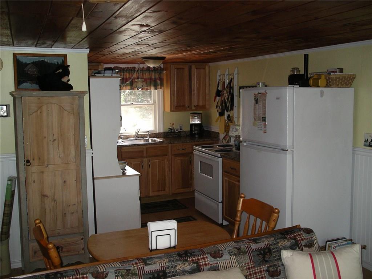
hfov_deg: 50.1
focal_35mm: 37
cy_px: 140
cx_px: 186
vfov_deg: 38.7
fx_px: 398
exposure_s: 1/40
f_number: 2.8
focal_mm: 7.8
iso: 200
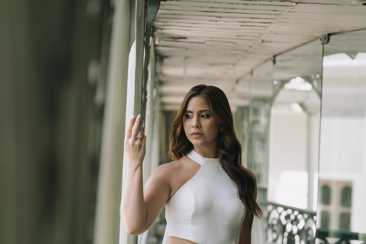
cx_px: 183
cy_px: 122
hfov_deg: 23.9
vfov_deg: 16.1
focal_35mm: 85
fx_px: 864
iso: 100
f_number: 3.5
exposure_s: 1/200
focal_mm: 85
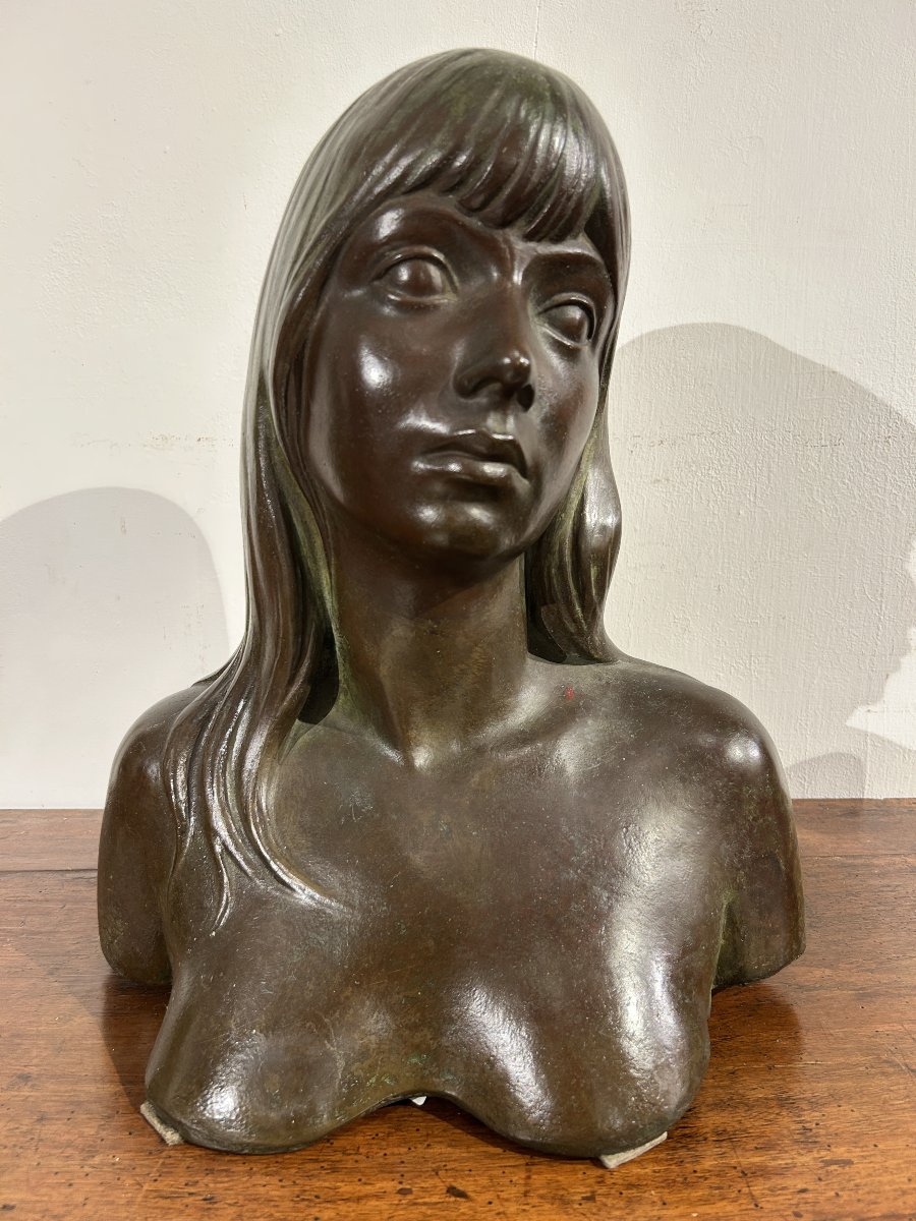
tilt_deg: -10.8
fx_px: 917
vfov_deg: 67.3
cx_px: 458
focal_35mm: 26
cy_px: 610
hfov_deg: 53.1
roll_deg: +0.3
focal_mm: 5.7
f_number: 1.5
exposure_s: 1/50
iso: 100
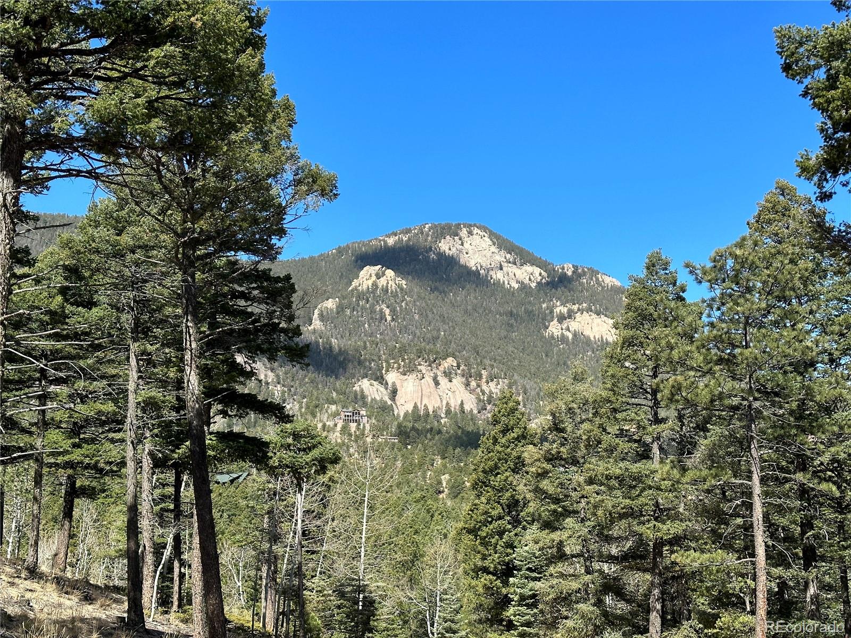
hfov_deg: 39.7
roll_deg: +0.7
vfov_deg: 30.3
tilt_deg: +11.7
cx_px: 426
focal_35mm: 48
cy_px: 319
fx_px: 1180
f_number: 1.78
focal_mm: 6.86
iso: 64
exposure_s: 1/2469
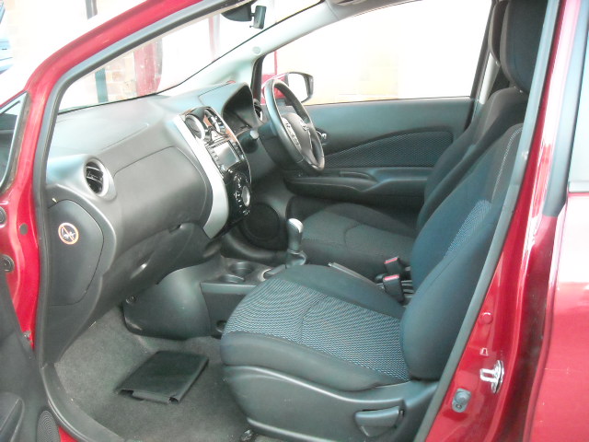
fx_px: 596
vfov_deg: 40.7
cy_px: 221
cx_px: 294
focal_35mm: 35
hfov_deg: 52.6
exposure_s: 1/45
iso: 800
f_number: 2.8
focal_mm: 5.7
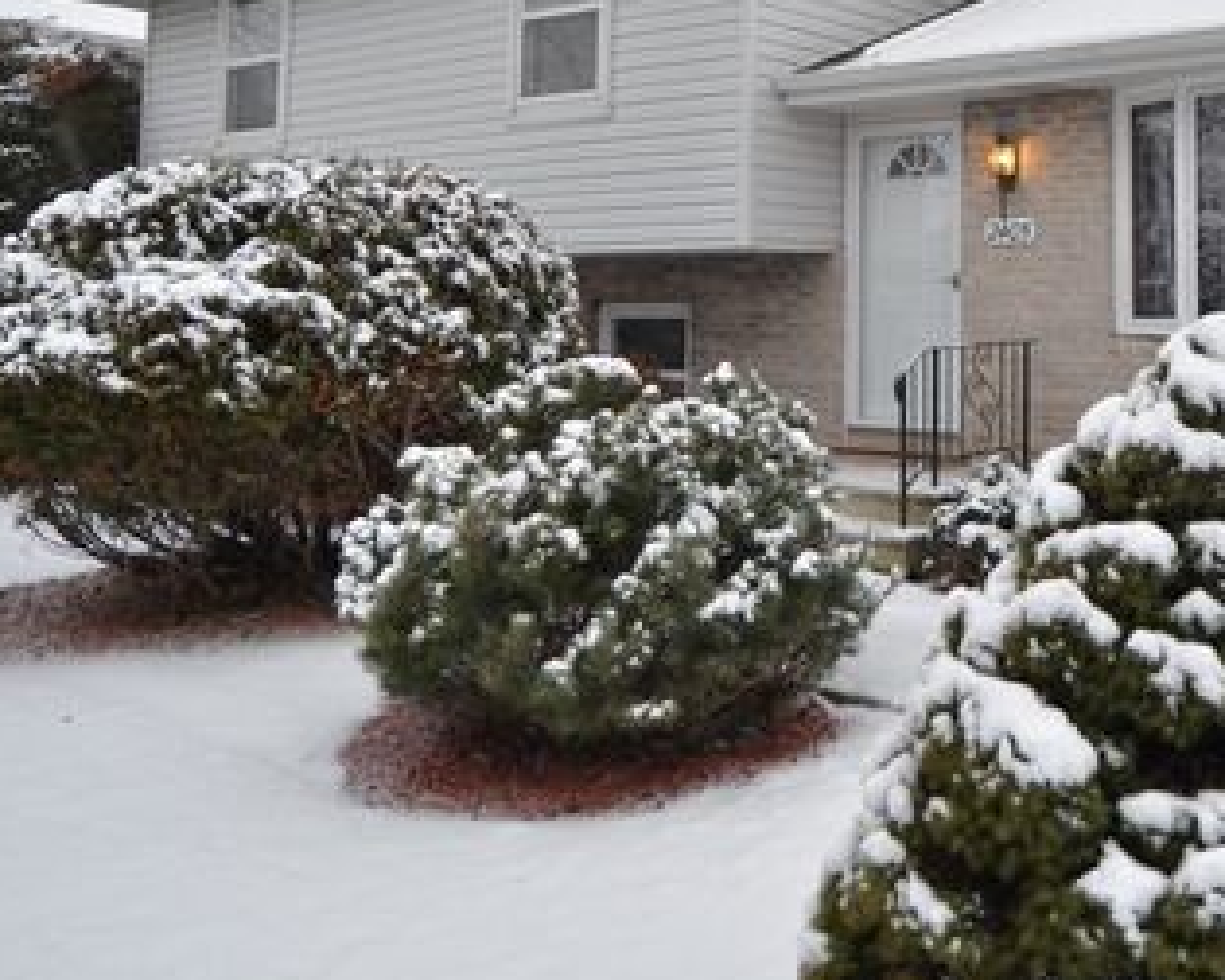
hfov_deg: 43.6
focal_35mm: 40
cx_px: 984
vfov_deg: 36.0
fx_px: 1450
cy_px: 183
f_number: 4.5
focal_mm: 14
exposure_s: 1/80
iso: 100
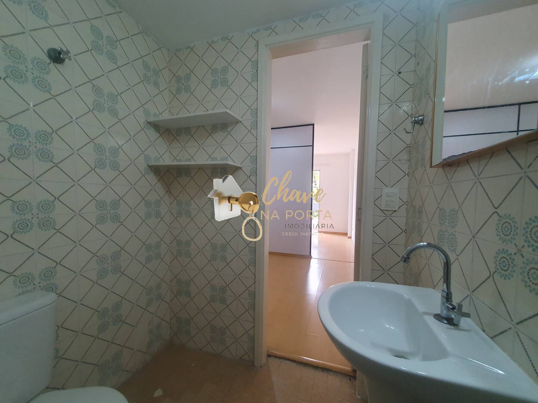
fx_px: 202
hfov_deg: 106.2
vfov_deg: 89.9
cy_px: 202
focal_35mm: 13
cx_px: 269
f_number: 2.2
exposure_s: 1/60
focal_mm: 1.8
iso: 250
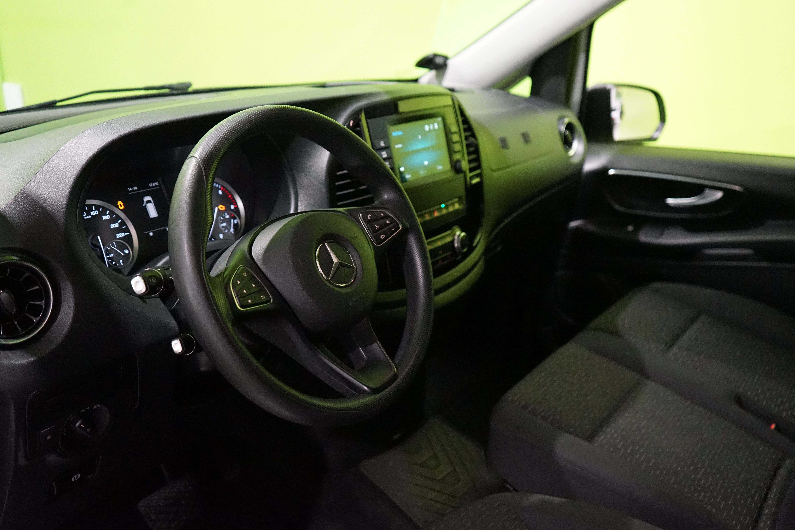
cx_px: 398
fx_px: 707
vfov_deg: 41.1
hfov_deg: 58.7
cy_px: 265
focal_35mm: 32
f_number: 4
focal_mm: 32
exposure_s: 1/100
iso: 6400
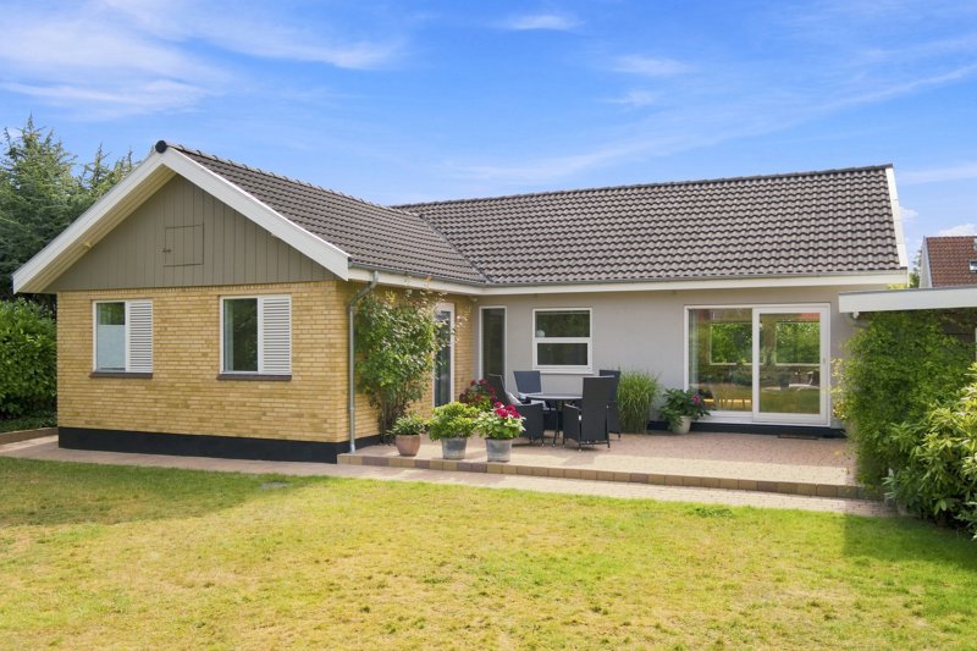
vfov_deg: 44.9
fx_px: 787
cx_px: 488
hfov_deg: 63.7
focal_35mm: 29
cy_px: 326
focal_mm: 19.1
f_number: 8
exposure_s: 1/320
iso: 200
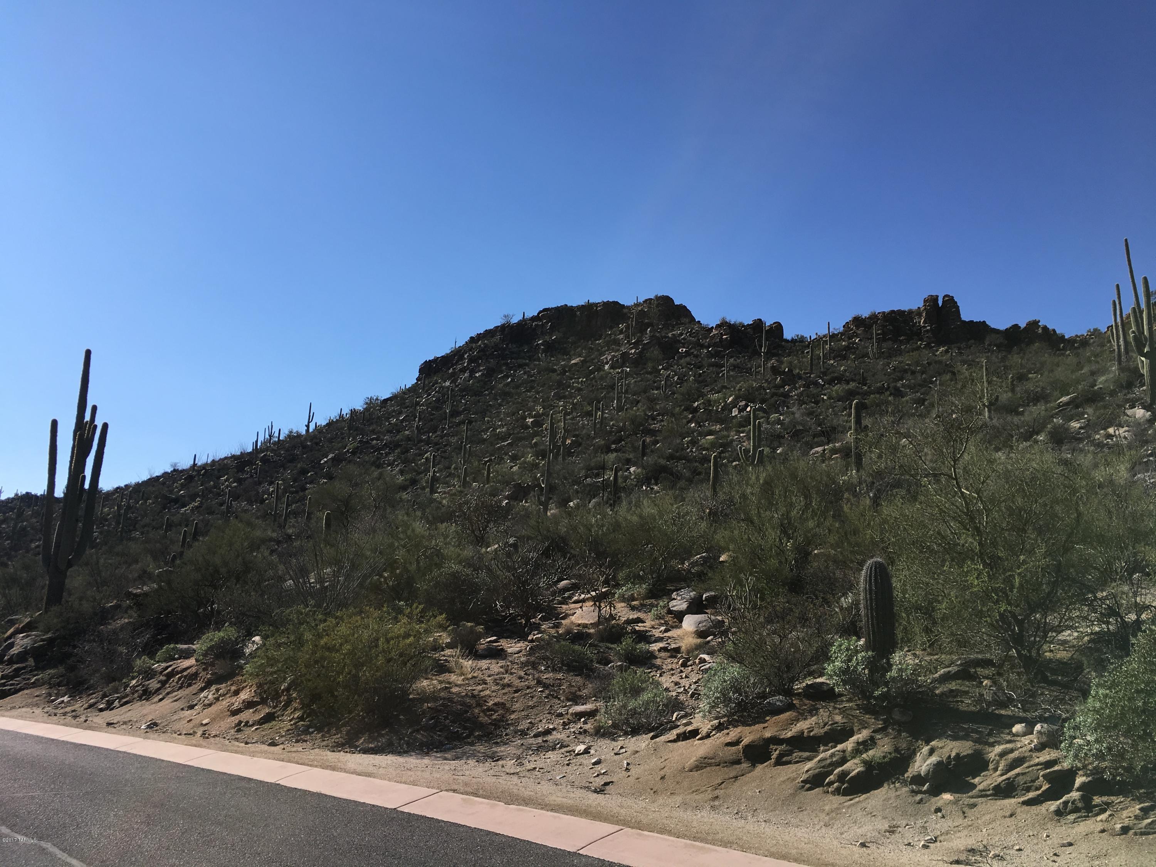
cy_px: 434
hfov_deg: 61.7
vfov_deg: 48.2
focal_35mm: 29
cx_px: 578
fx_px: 968
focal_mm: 4.15
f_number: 2.2
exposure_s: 1/2198
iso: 25
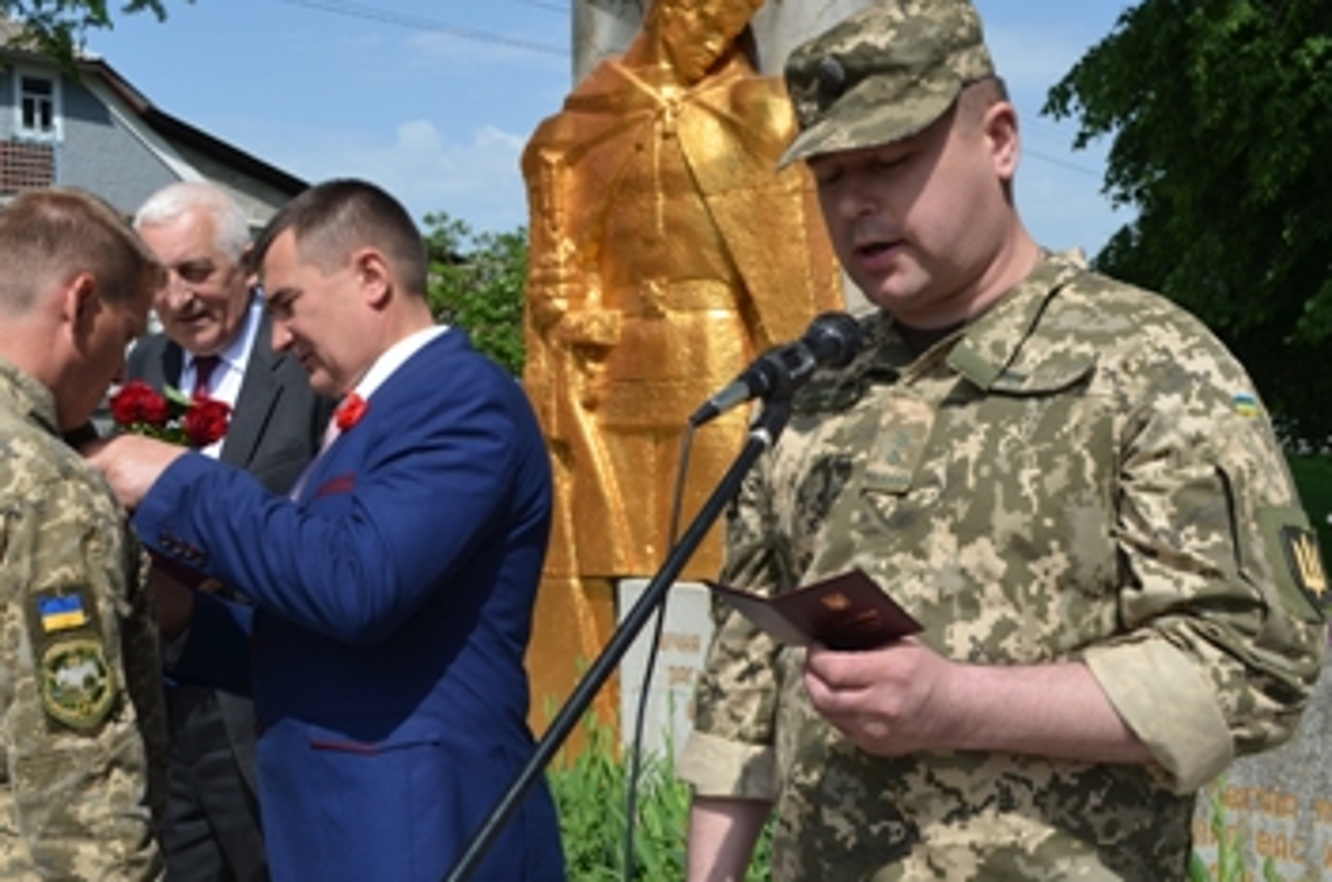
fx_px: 1550
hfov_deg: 46.4
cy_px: 464
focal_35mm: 42
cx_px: 575
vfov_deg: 31.7
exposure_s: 1/250
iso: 100
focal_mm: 22
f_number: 8
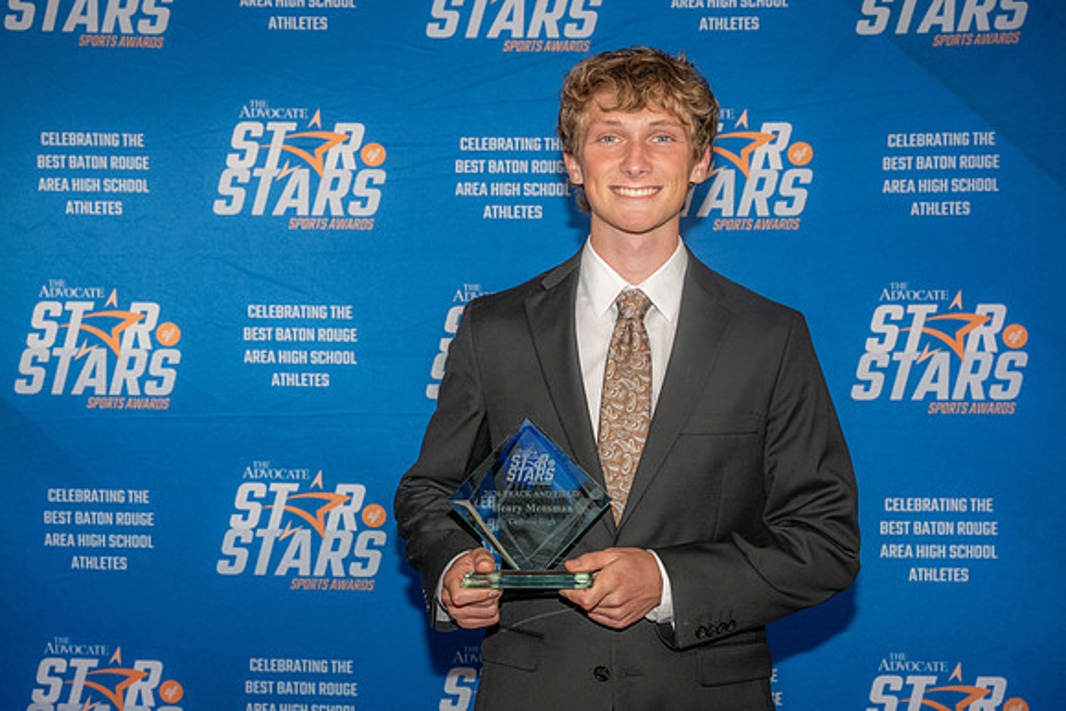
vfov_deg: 25.1
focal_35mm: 54
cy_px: 356
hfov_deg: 36.9
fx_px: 1599
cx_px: 533
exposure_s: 1/100
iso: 320
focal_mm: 54
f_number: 6.3
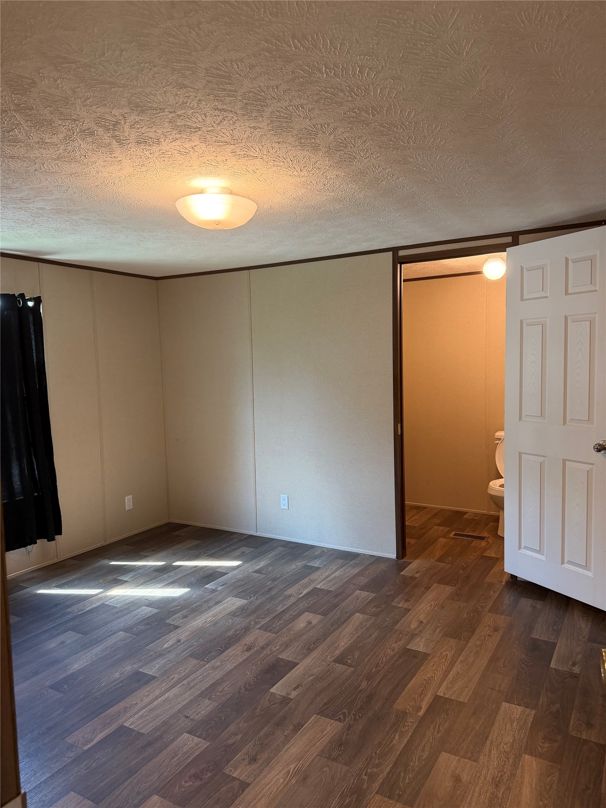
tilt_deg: -3.0
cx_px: 303
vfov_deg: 71.6
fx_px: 560
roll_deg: +1.6
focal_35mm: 24
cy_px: 404
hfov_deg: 56.8
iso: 250
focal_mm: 6.76
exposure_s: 1/60
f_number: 1.78
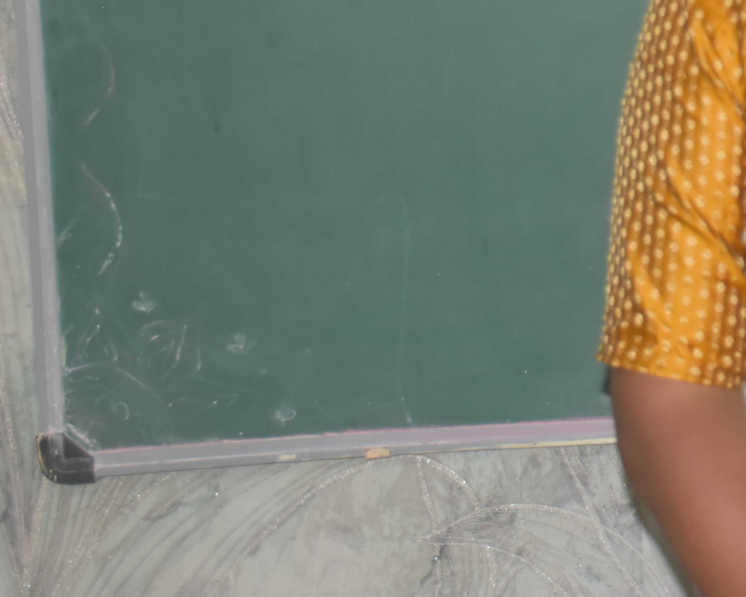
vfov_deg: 12.1
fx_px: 2760
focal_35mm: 125
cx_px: 1040
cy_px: -64
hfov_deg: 14.6
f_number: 4
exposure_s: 1/60
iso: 900
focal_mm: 30
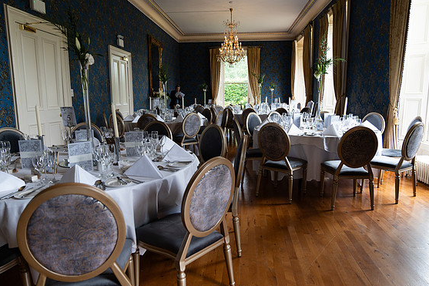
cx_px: 220
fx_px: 298
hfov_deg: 71.5
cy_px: 144
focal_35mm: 25
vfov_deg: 51.3
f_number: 2.8
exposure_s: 1/160
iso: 400
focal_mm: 24
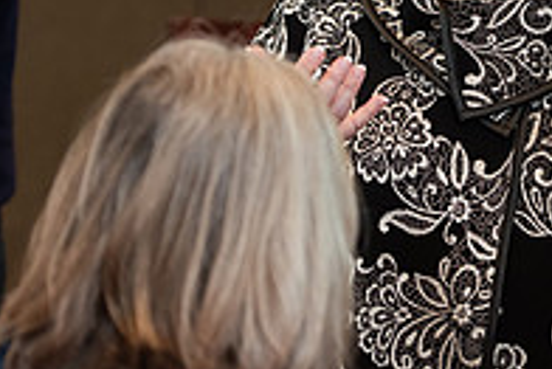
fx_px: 3851
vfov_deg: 5.5
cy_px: 21
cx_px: 513
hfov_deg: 8.2
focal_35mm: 251
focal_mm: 85
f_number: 3.5
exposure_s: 1/160
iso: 1000
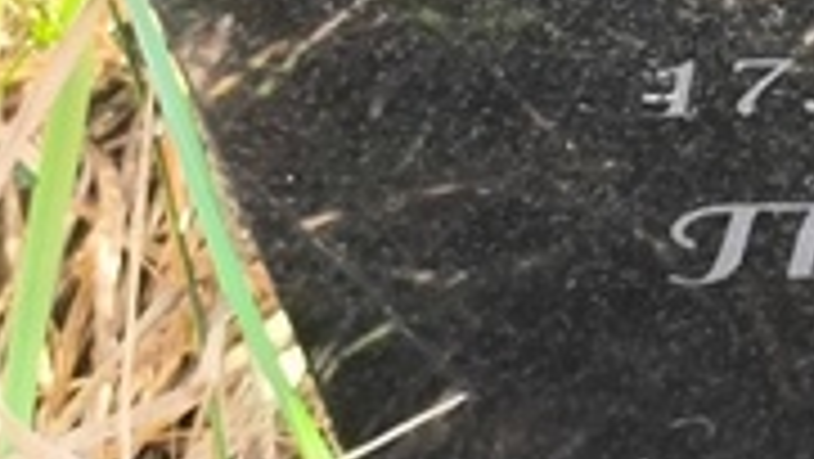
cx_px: 1356
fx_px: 5204
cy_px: -464
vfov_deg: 5.0
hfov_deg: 8.7
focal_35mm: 241
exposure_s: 1/100
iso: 80
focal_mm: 4.71
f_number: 1.7
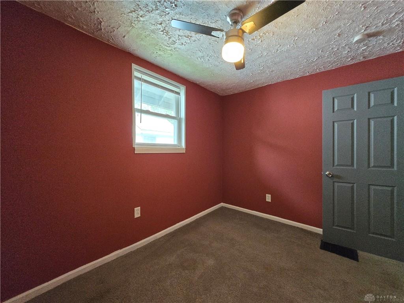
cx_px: 202
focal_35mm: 13
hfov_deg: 106.2
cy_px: 152
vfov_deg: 89.9
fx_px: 152
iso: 640
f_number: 2.2
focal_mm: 1.7
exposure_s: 1/60
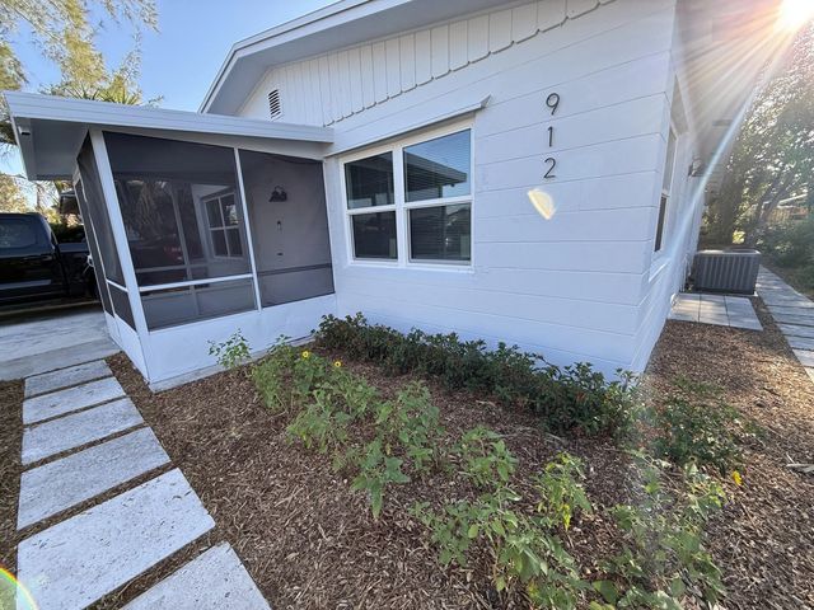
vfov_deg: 85.7
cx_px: 407
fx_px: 329
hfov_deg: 102.1
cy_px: 305
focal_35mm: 14
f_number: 2.2
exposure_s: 1/250
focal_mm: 2.22
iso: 50
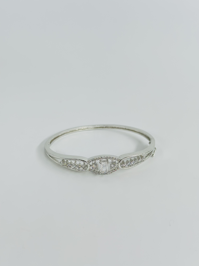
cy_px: 133
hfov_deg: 30.3
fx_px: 368
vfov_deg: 39.7
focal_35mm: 48
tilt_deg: -28.2
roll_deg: -3.6
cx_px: 100
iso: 80
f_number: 1.78
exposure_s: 1/1721
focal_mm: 6.86
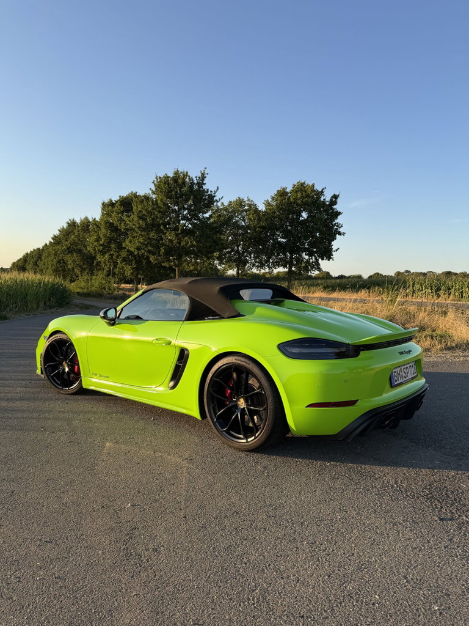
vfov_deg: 71.6
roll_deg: -1.8
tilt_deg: -3.7
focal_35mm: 24
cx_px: 234
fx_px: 434
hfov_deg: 56.8
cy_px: 313
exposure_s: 1/1464
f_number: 1.78
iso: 80
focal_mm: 6.76
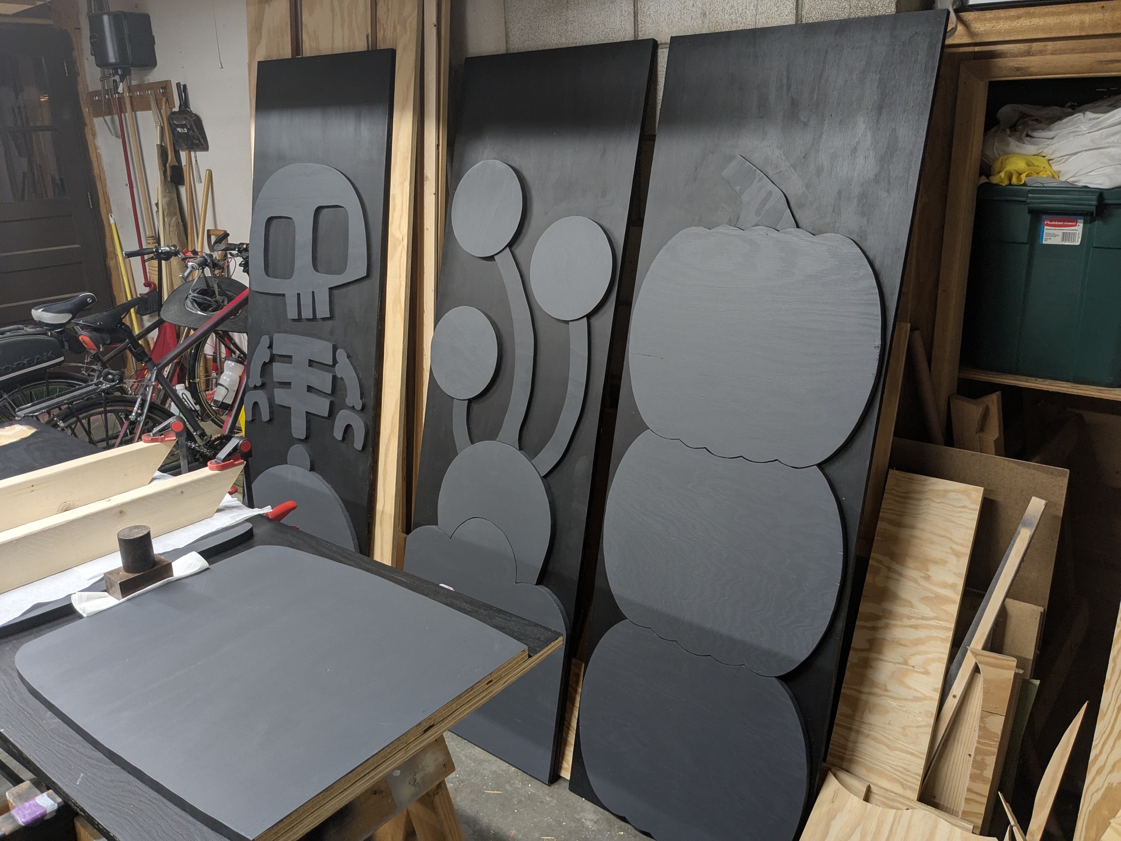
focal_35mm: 27
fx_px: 874
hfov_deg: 65.3
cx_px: 560
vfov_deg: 51.4
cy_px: 420
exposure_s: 1/24
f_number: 1.73
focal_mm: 4.38
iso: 62
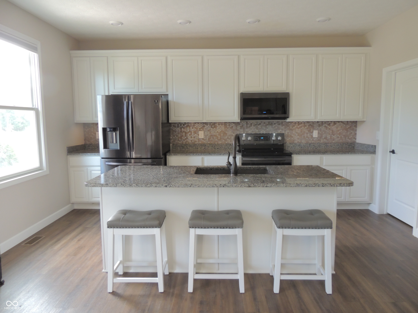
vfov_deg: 56.8
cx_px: 209
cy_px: 156
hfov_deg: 71.6
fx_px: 290
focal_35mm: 24
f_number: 3
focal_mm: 4.3
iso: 320
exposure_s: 1/30
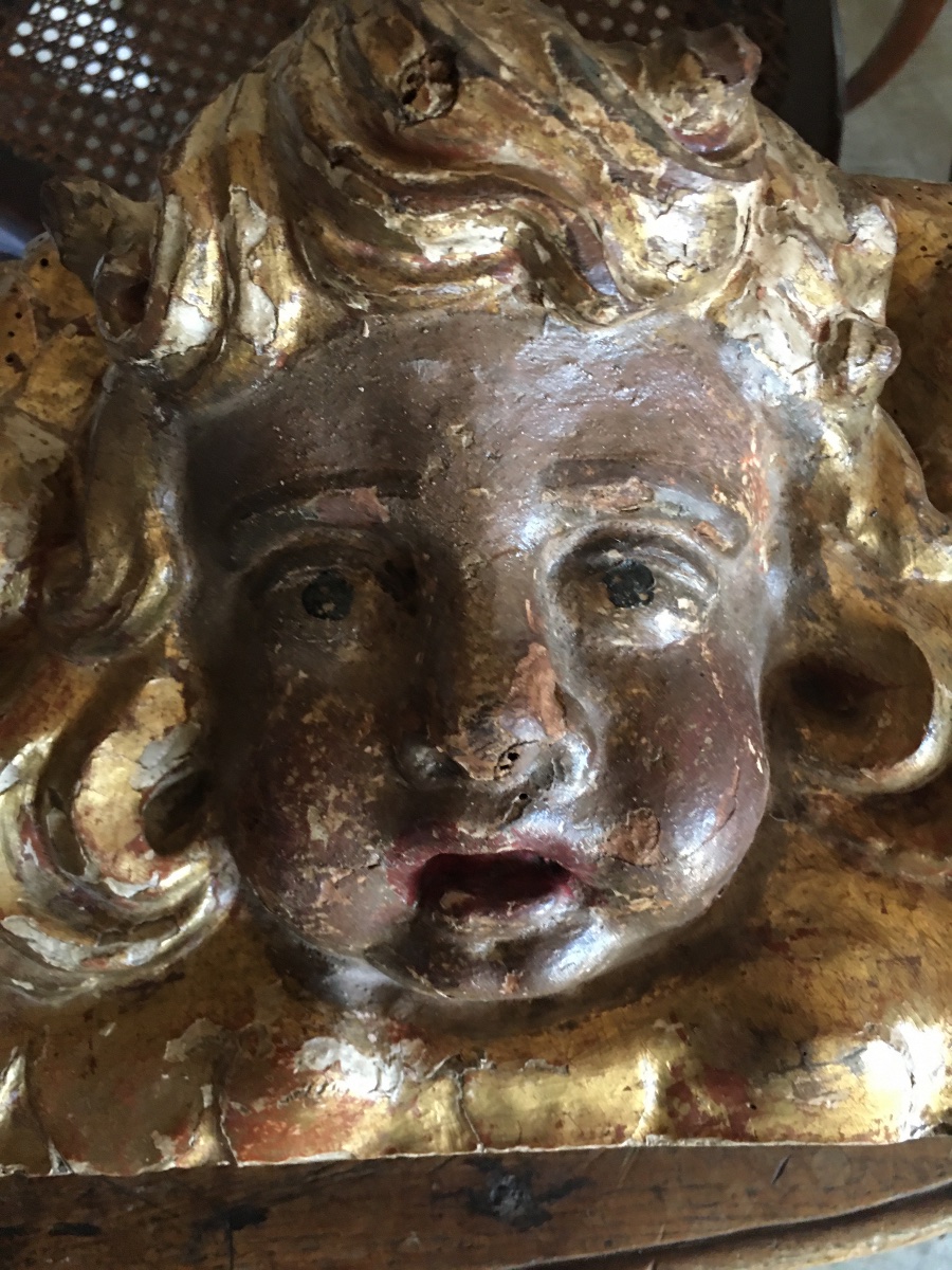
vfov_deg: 61.7
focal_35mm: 29
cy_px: 635
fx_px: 1063
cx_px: 476
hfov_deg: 48.2
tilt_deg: -80.7
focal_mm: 4.15
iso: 100
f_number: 2.2
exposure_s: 1/10
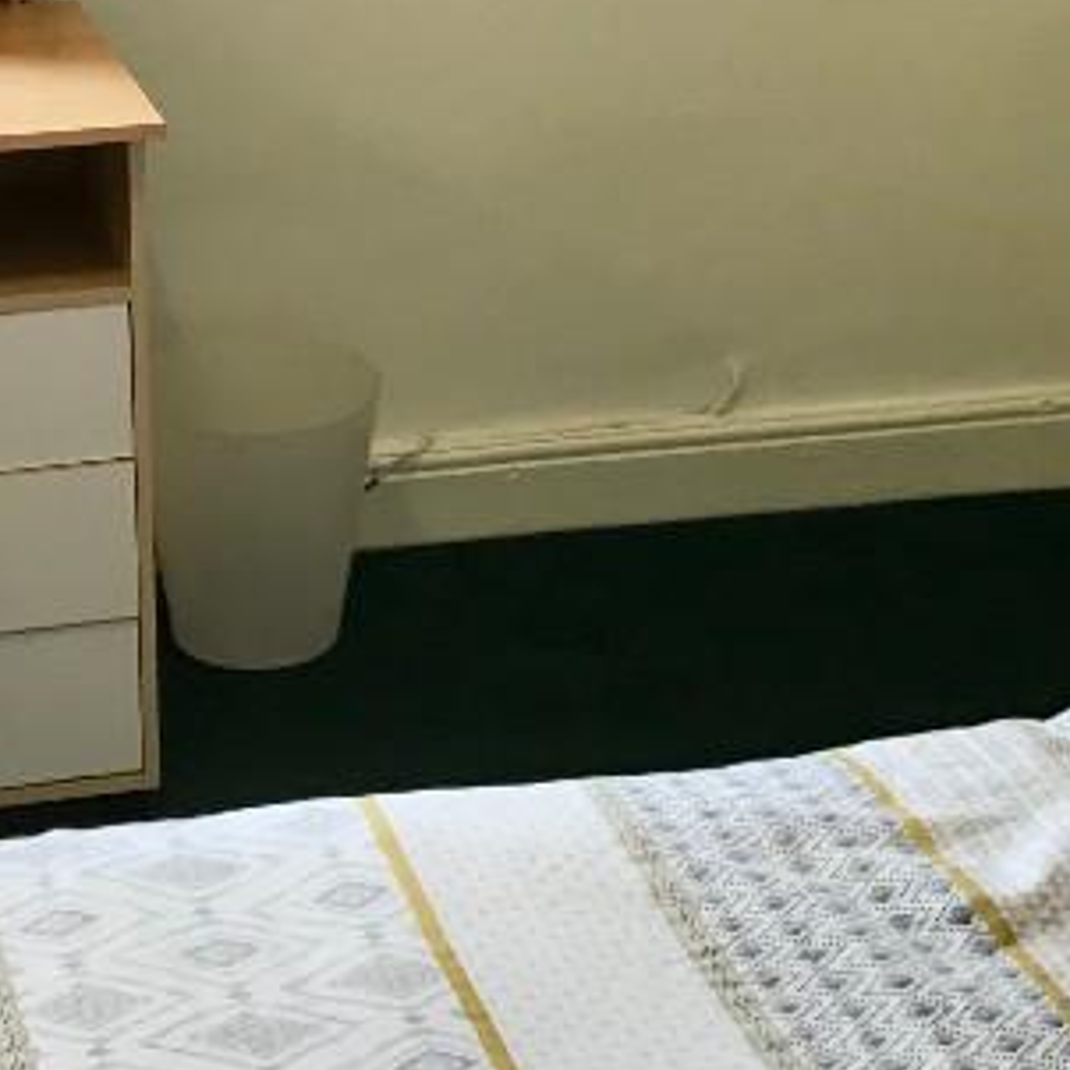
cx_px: 308
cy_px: -53
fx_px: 2938
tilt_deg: -10.4
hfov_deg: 20.5
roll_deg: -0.2
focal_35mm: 84
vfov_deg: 19.9
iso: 25
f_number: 1.8
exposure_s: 1/33
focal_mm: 3.99
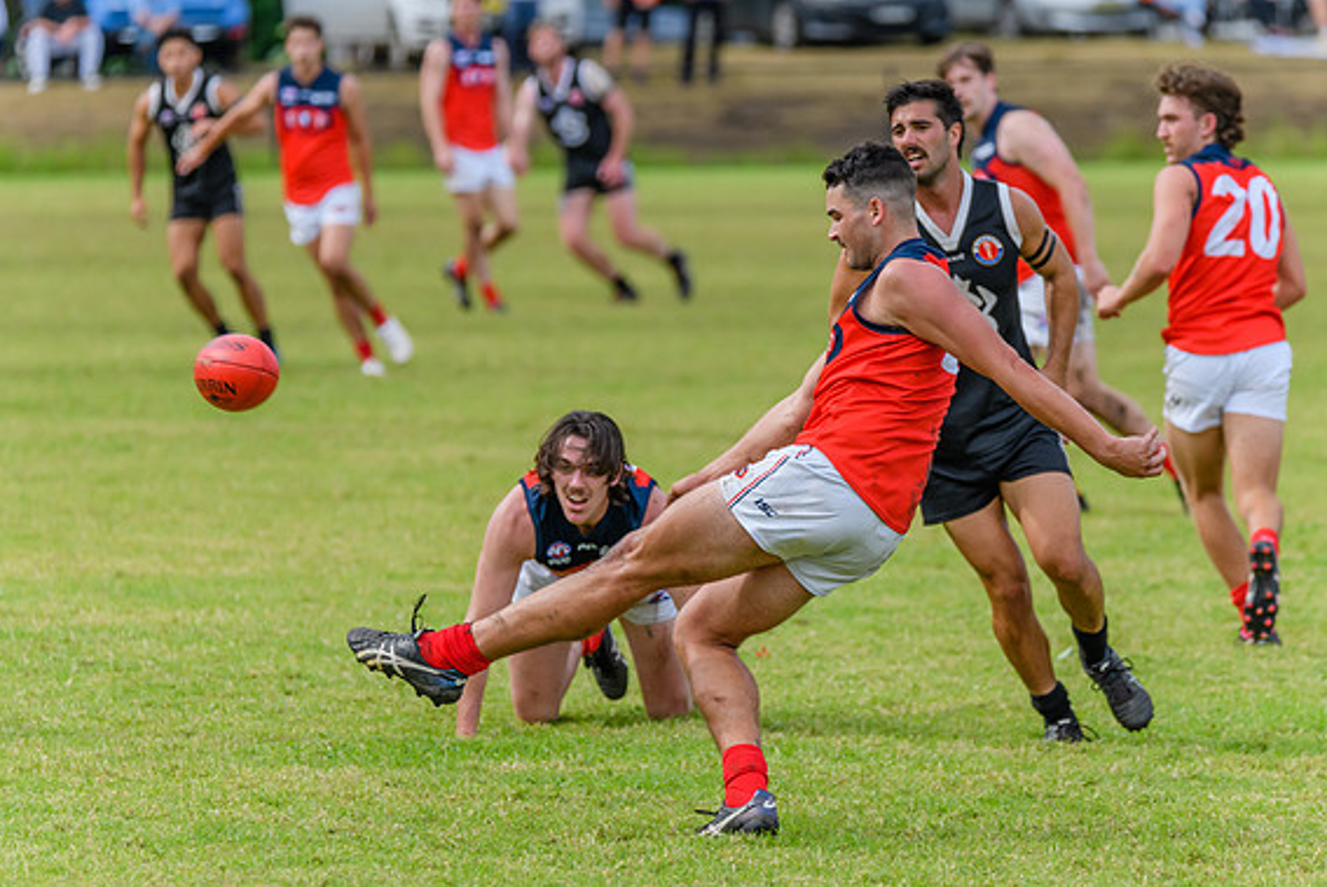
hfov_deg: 5.2
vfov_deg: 3.5
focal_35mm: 394
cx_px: 705
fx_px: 14534
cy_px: 466
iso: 1400
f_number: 6
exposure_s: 1/2000
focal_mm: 350
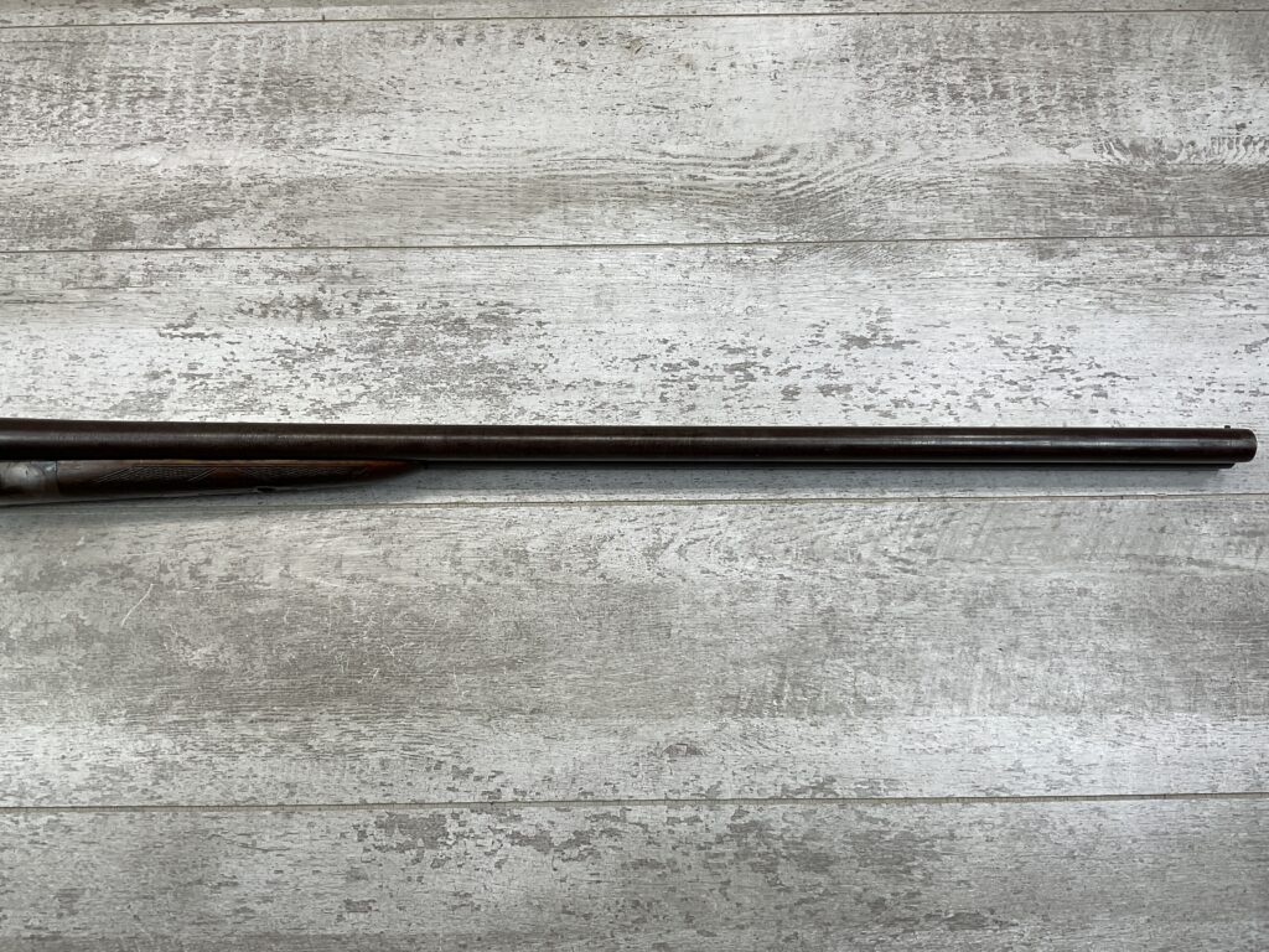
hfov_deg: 61.7
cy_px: 476
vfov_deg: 48.2
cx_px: 634
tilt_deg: -74.7
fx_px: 1063
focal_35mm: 29
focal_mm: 3
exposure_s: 1/192
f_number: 1.8
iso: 16
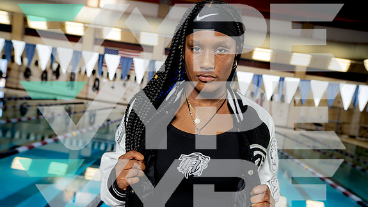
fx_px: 361
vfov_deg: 31.9
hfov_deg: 54.0
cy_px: 116
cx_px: 183
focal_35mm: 37
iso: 320
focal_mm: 35
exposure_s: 1/250
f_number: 5.6
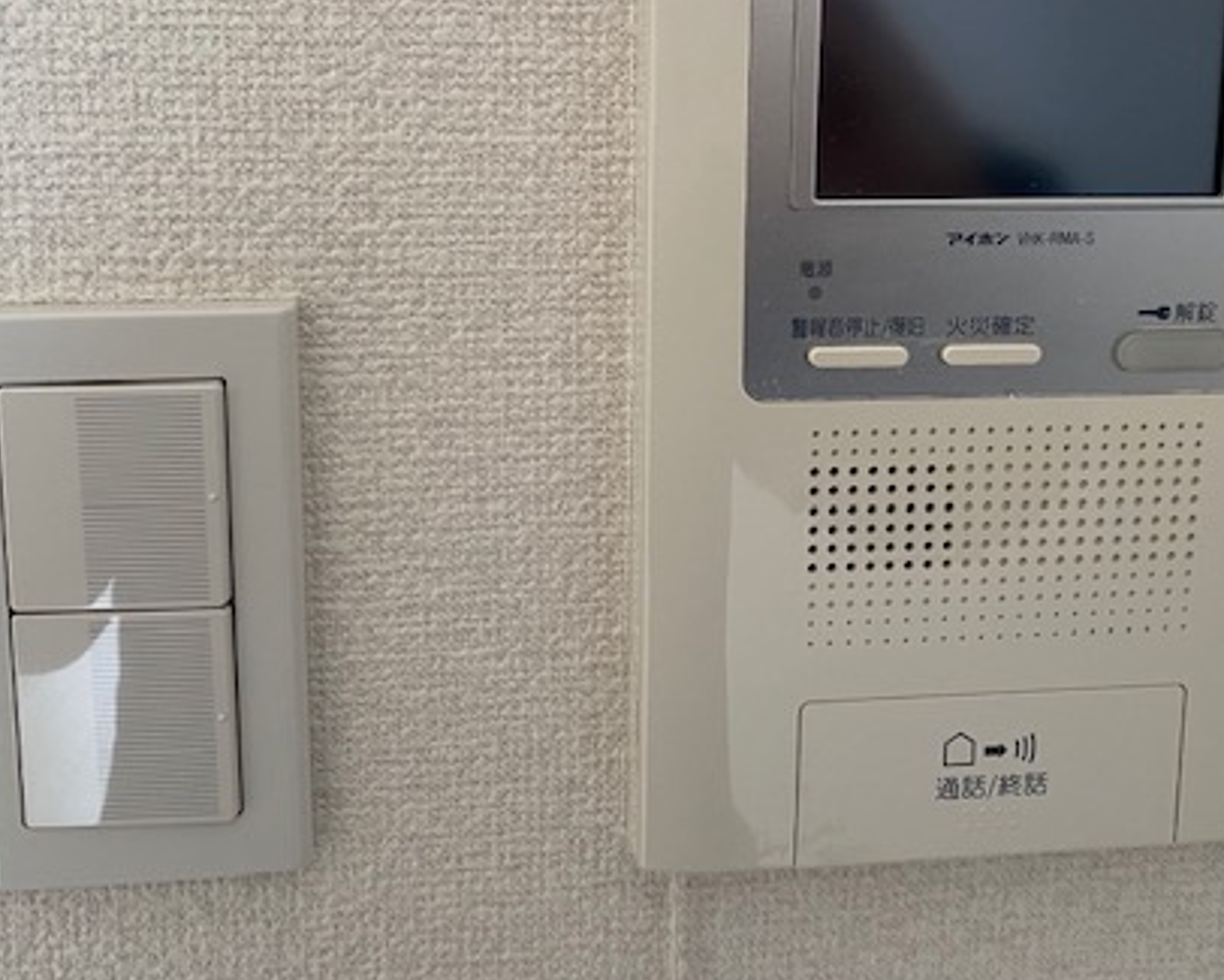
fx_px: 1449
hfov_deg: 45.8
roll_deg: +0.0
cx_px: 615
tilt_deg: -11.0
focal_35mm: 40
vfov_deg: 36.6
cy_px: 262
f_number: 1.8
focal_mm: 4.25
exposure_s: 1/96
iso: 125
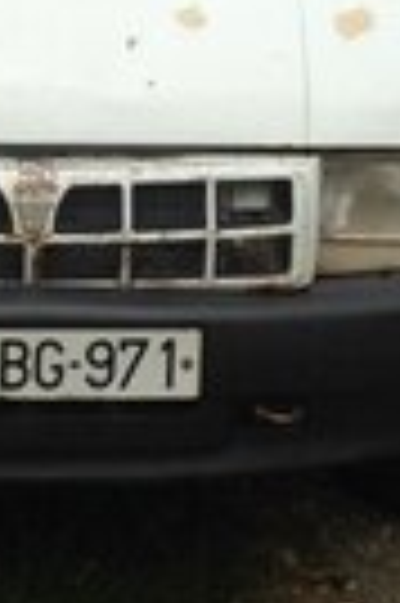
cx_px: 49
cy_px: -63
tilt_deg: -4.7
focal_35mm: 127
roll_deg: -1.3
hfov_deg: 10.7
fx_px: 2122
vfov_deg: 15.7
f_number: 2.4
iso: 50
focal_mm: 4.12
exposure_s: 1/1391
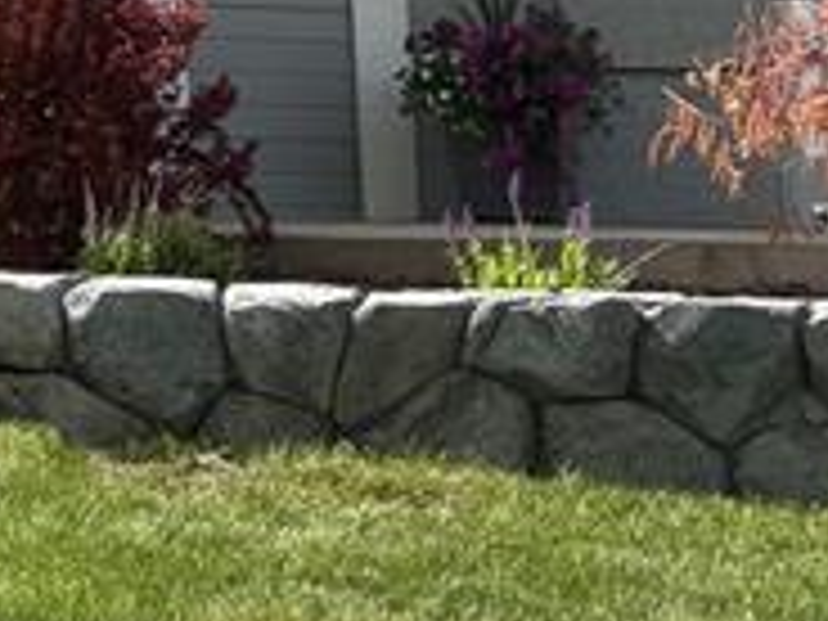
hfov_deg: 12.4
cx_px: -706
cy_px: -700
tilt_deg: +14.6
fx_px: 3468
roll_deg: -1.2
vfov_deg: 9.4
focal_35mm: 145
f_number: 1.6
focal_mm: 5.96
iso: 50
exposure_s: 1/1517
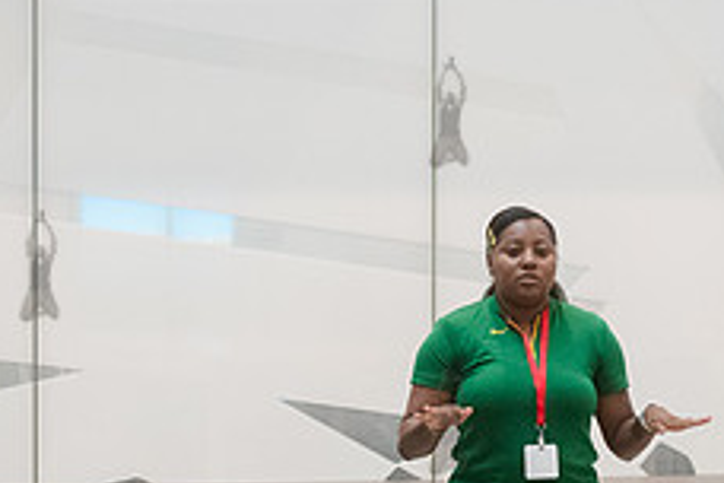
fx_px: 4163
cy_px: 418
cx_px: 448
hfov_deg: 9.9
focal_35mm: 207
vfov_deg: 6.6
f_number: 3.5
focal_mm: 80
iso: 6400
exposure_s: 1/320
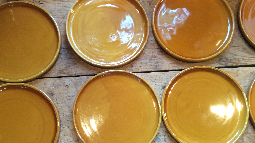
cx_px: 115
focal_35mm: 41
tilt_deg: -78.6
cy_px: 87
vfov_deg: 28.9
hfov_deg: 49.3
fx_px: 277
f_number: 2.4
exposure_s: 1/25
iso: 100
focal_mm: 3.3
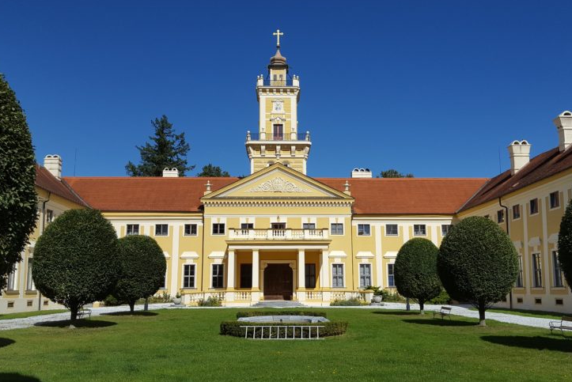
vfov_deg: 38.9
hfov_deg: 55.8
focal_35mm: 34
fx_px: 541
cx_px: 282
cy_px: 197
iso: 140
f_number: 5
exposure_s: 1/2000
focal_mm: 32
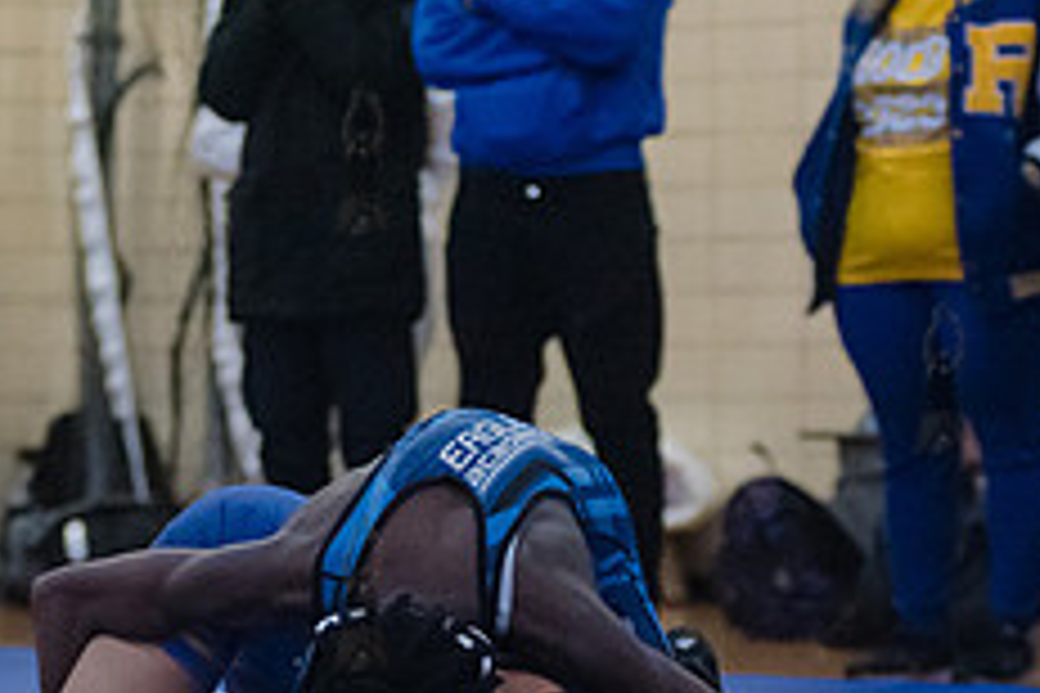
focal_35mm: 251
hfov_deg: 8.2
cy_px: 592
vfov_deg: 5.5
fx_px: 7251
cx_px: 360
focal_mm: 100
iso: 8000
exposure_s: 1/400
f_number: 3.2
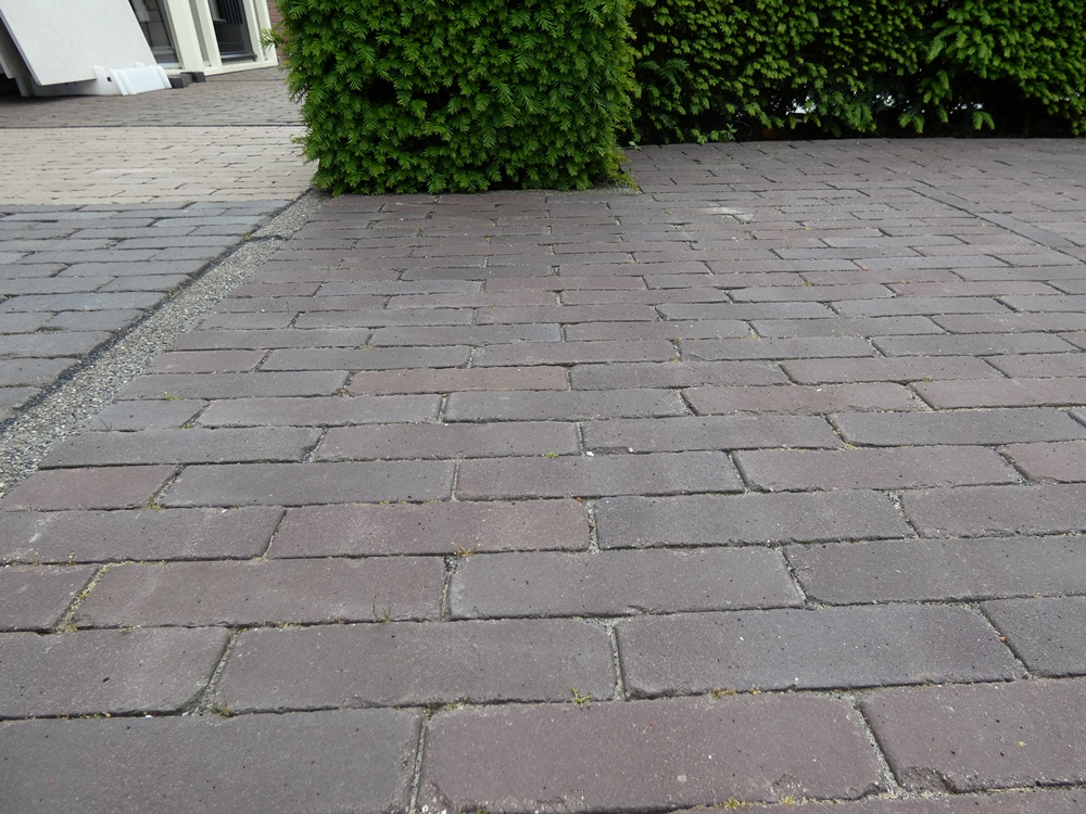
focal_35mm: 20
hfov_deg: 81.7
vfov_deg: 66.0
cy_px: 407
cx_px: 543
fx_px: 627
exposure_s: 1/400
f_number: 2.8
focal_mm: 3.6
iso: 80
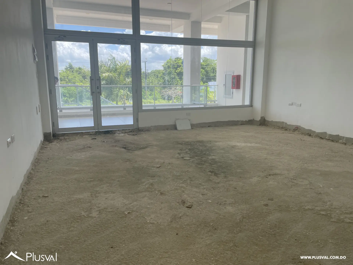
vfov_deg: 53.1
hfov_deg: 67.3
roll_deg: +0.5
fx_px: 265
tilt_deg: -9.5
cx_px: 176
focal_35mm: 26
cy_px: 132
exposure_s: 1/615
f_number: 1.6
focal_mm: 4.2
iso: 32
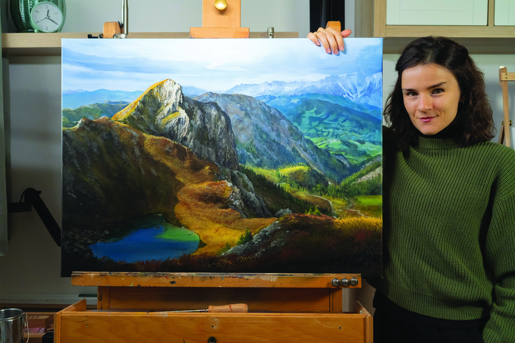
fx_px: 572
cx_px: 258
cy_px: 172
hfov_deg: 48.5
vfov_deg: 33.4
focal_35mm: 40
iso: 4000
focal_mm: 40
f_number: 5.6
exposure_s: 1/125
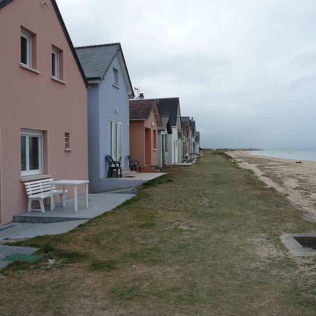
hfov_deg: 48.3
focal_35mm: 34
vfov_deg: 48.4
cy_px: 160
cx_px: 138
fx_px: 351
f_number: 3.3
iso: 100
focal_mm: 4.7
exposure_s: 1/500
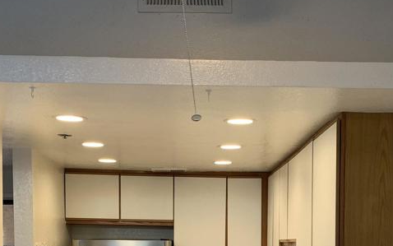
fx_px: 632
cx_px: 226
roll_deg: -0.1
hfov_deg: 34.5
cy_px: 278
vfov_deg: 20.8
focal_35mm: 59
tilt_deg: -4.5
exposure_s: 1/60
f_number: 1.8
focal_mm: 4.25
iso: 64
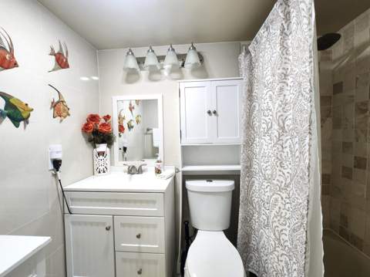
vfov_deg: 89.8
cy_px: 138
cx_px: 185
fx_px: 139
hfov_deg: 106.2
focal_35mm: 13
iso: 100
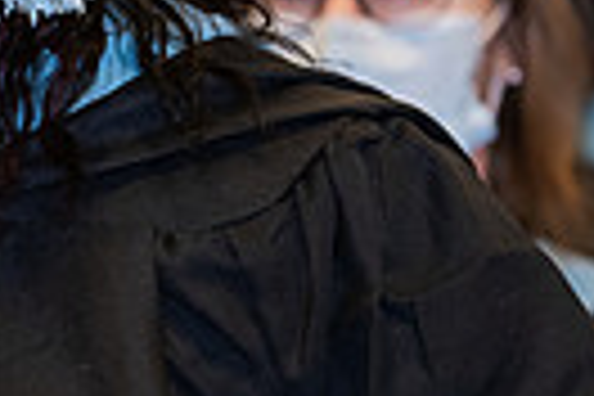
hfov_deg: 3.8
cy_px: 11
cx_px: -320
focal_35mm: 536
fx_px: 8843
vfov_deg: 2.6
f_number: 4
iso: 1600
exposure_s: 1/200
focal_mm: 122
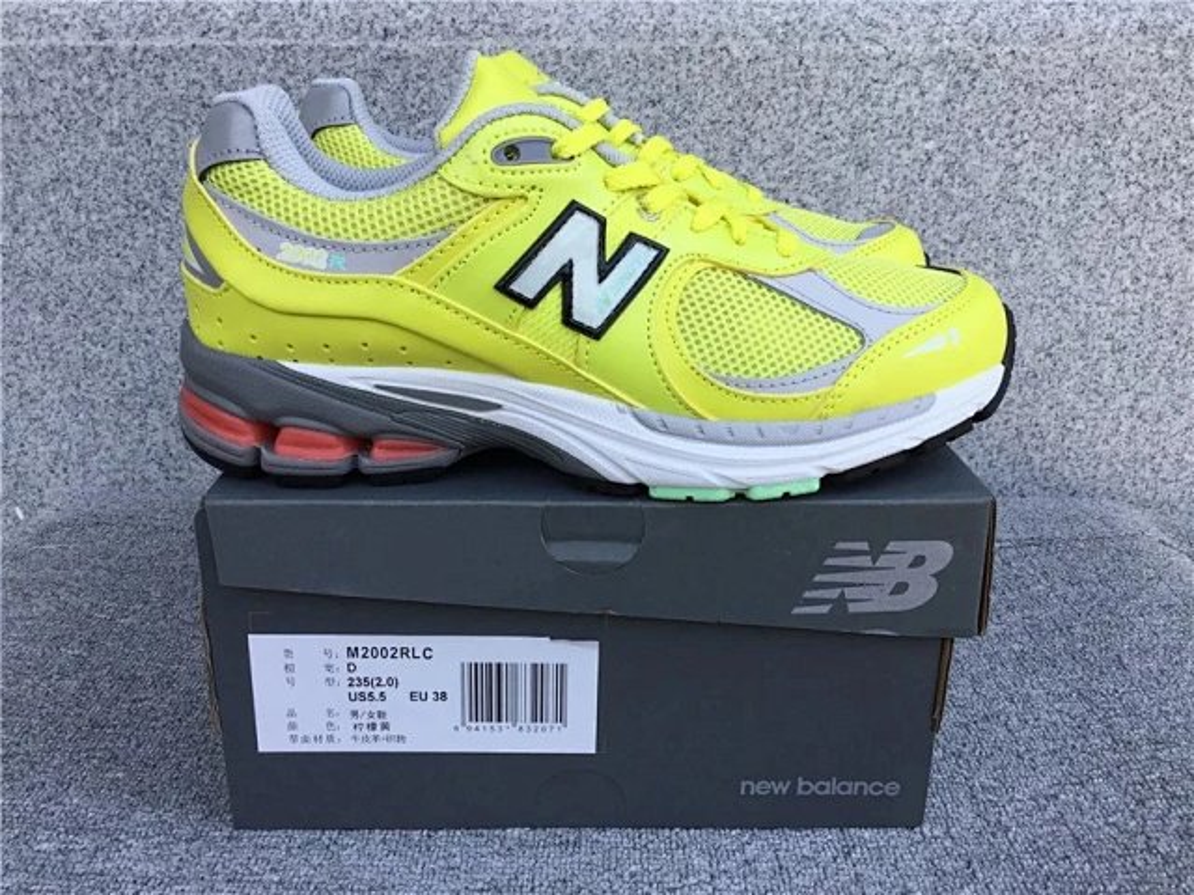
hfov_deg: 58.4
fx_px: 1069
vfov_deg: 45.4
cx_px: 597
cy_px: 448
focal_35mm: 31
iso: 25
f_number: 2.4
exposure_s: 1/390
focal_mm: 3.3
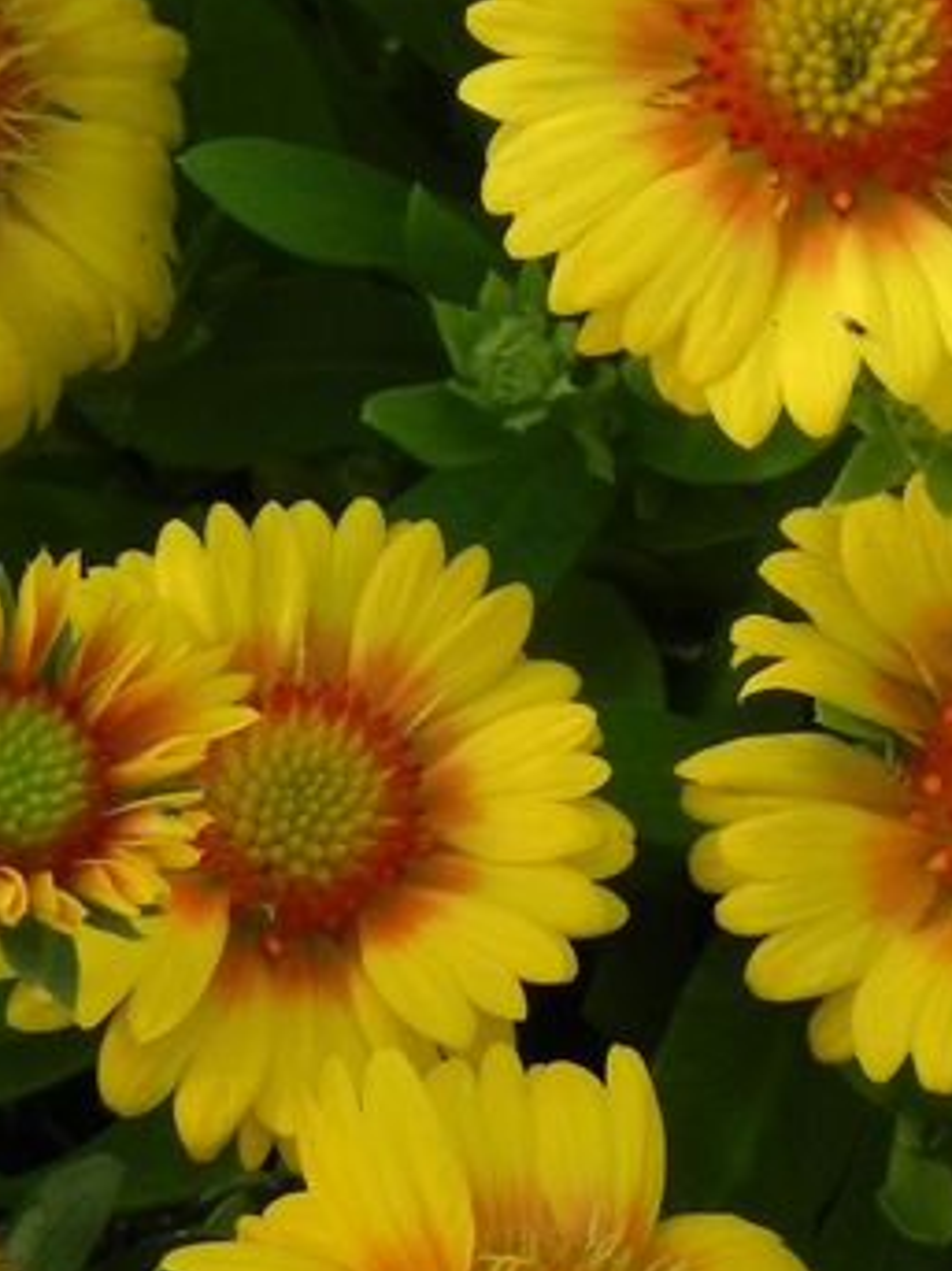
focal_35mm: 245
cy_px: 371
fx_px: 8989
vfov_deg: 8.1
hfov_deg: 6.1
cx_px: 719
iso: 160
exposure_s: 1/400
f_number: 4.5
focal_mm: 18.8
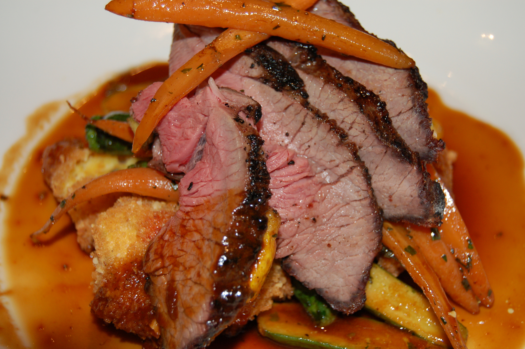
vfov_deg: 23.7
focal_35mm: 57
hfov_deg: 35.1
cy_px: 174
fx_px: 831
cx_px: 262
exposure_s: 1/60
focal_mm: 38
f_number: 5
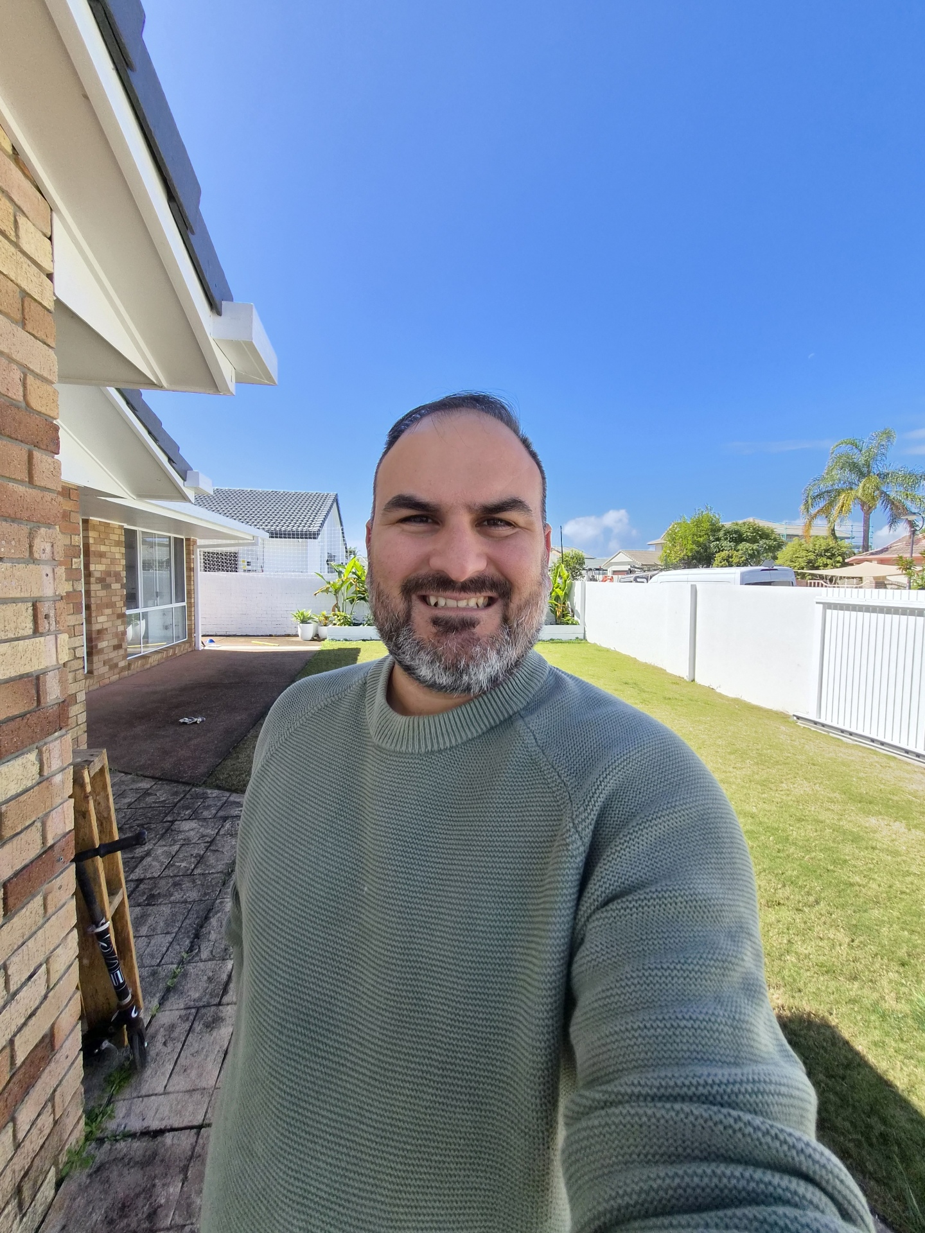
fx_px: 463
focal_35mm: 13
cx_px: 462
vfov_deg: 106.2
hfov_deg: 89.9
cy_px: 616
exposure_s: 1/1960
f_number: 2.2
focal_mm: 1.7
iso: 50
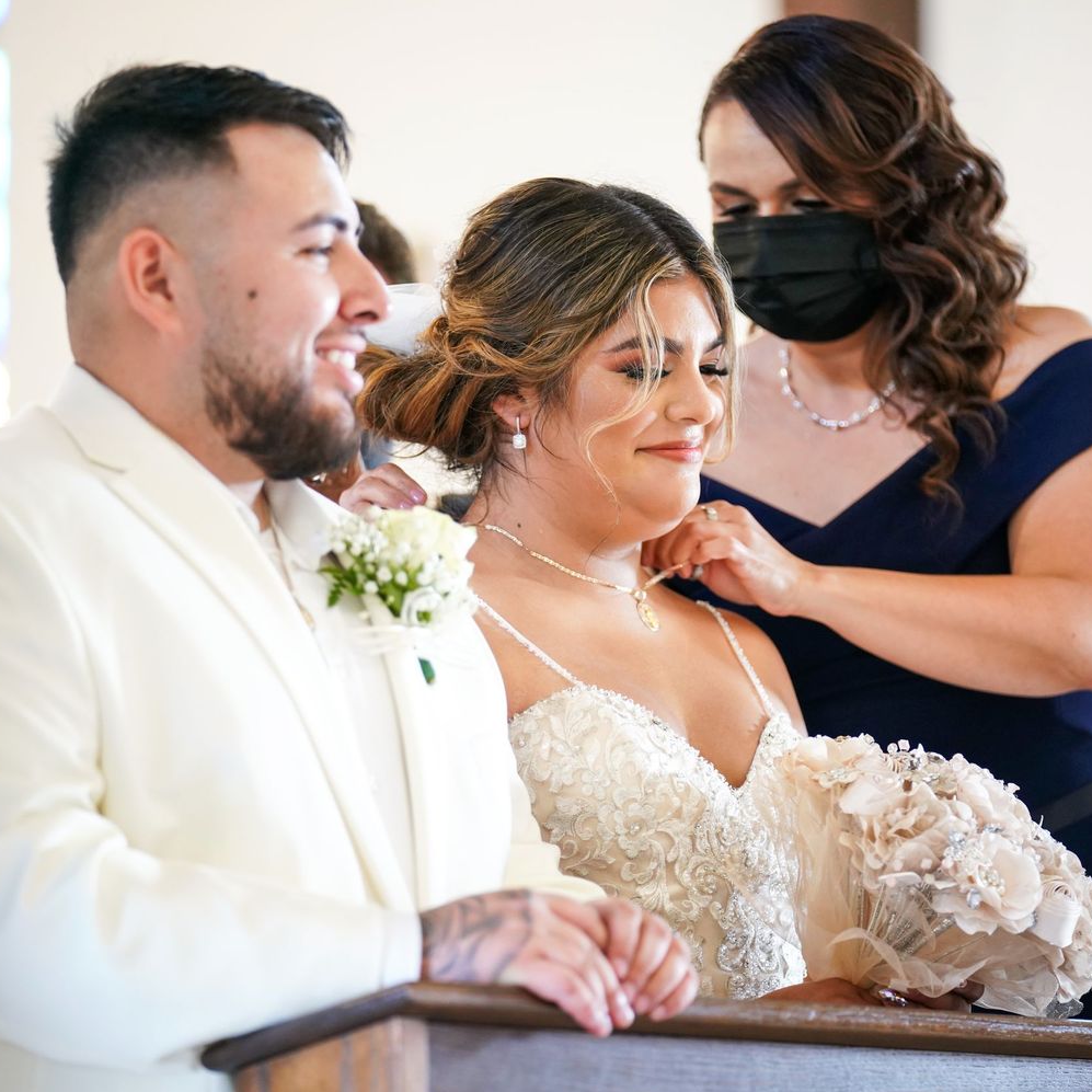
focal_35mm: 202
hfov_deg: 8.7
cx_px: 526
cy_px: 547
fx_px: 7209
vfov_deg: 8.7
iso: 1600
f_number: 2.8
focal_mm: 158
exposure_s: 1/80
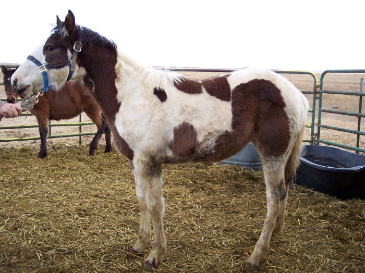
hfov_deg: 49.0
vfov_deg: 37.7
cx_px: 182
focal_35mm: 38
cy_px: 136
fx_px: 400
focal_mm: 8
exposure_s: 1/350
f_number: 2.8
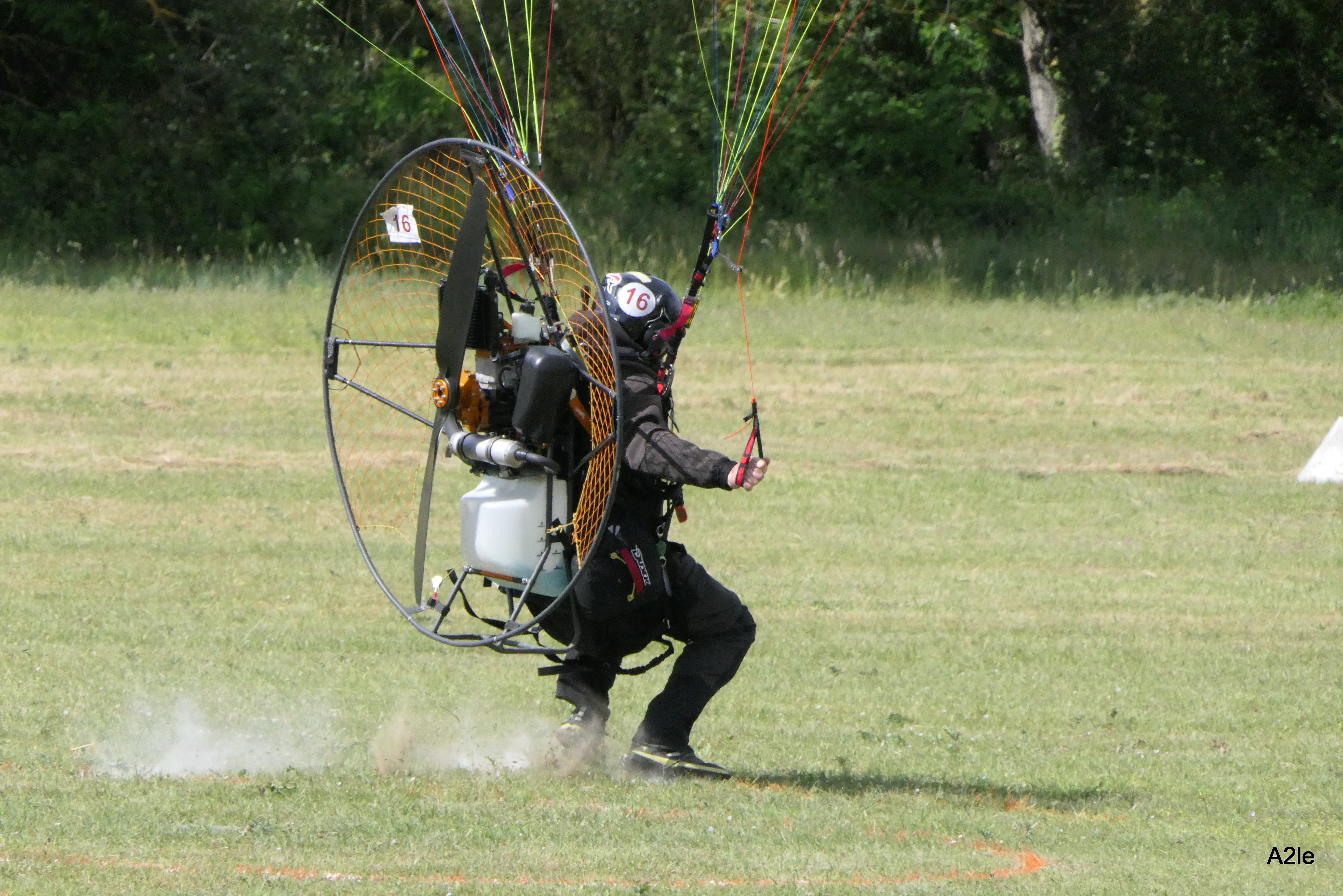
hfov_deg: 4.4
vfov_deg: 2.9
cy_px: 448
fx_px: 17570
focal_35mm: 471
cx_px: 672
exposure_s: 1/4000
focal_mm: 172.8
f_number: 9
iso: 2500
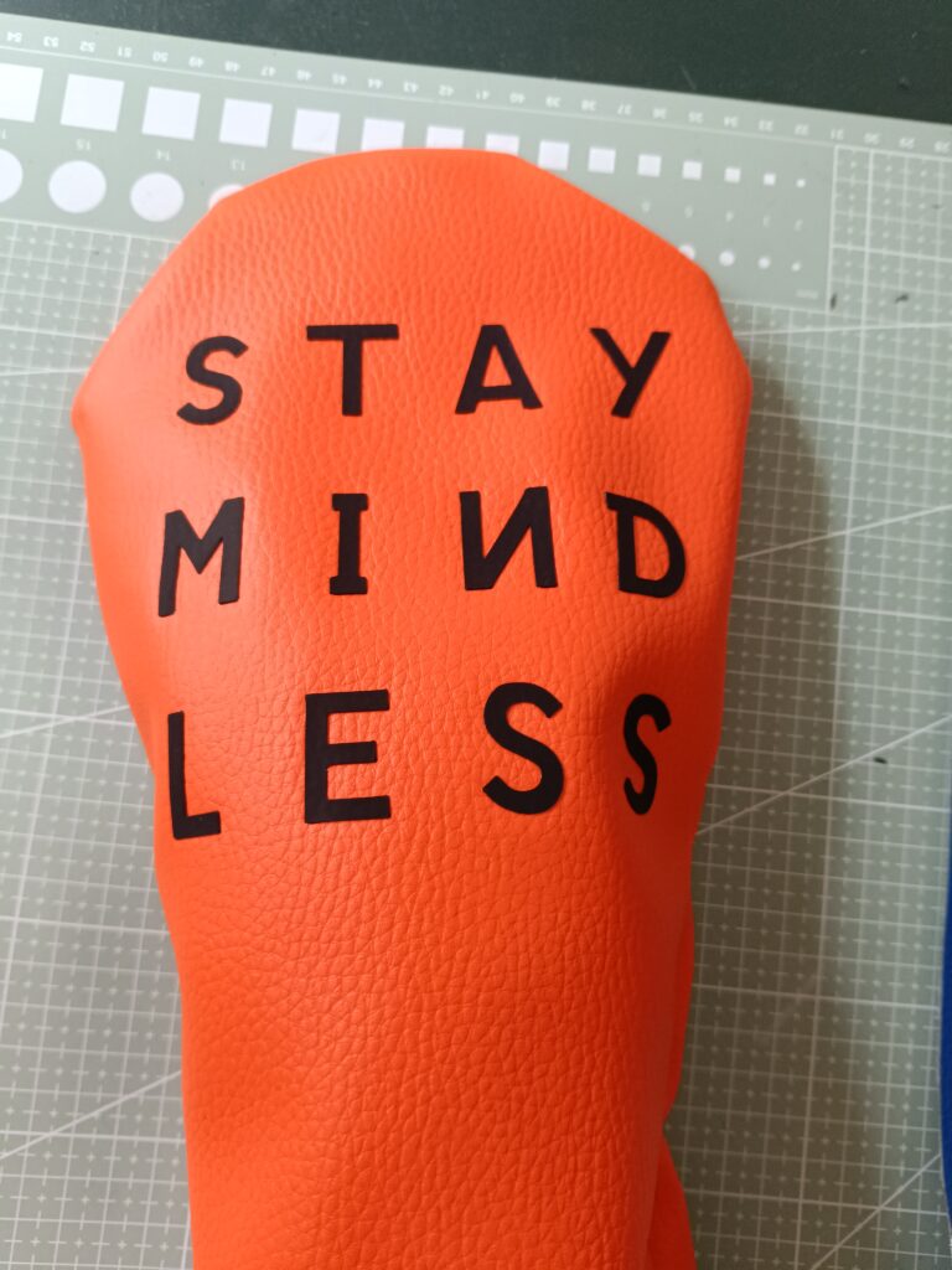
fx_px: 880
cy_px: 635
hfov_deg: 56.8
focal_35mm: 24
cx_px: 476
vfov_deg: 71.6
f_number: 1.88
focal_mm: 5.59
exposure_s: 1/50.1
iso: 309
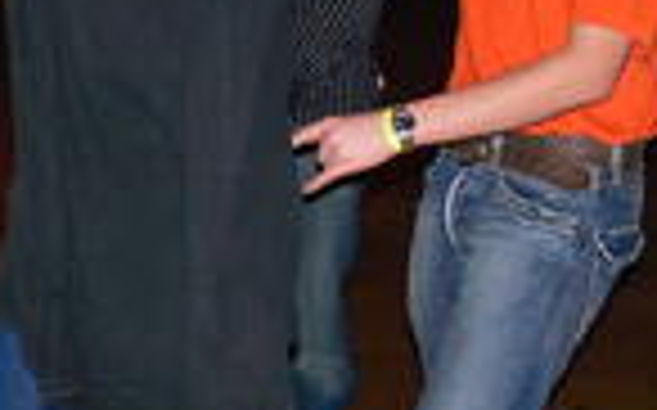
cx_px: 90
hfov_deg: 17.2
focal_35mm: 120
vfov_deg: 10.9
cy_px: 86
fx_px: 2147
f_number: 2.8
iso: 100
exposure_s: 1/30
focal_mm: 7.4
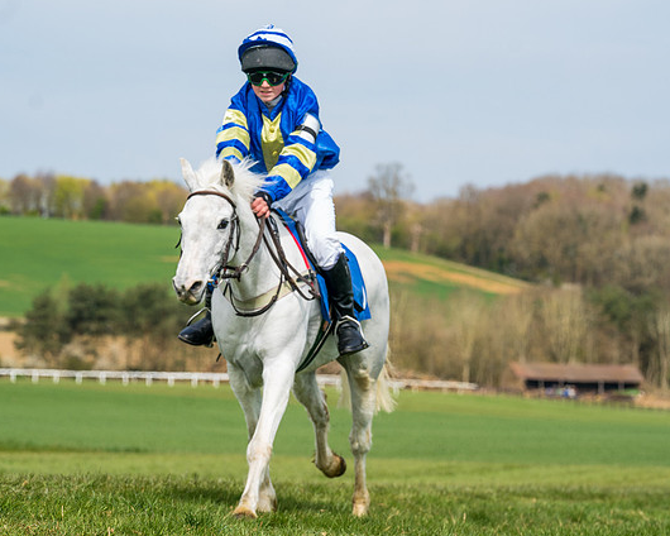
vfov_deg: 8.1
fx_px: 3787
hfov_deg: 10.1
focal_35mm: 191
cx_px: 340
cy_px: 252
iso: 400
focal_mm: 135
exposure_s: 1/1000
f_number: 6.3
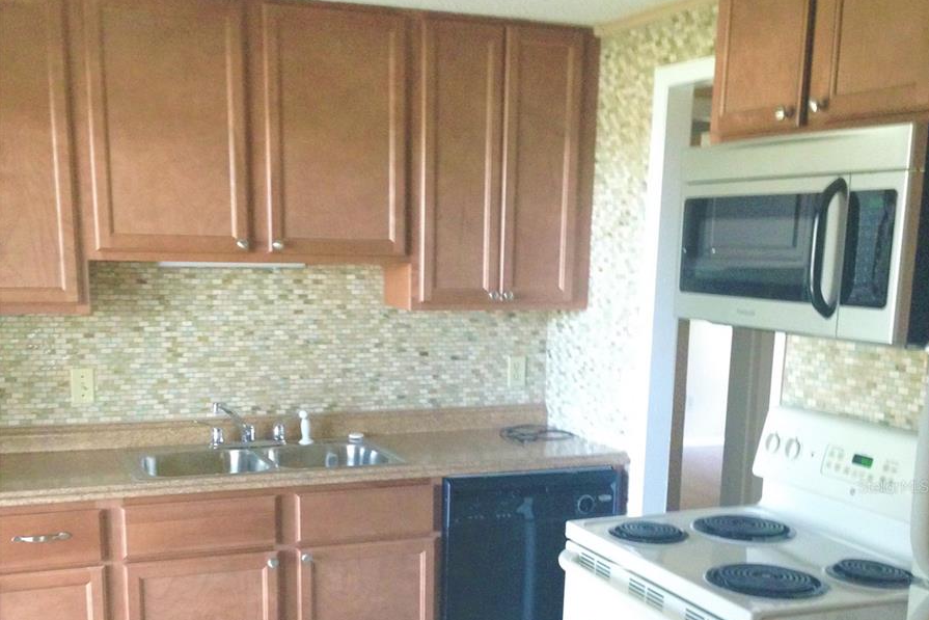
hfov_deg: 42.7
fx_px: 1187
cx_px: 465
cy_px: 486
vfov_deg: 28.7
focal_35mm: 46
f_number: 2.4
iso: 250
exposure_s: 1/20
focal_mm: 4.12
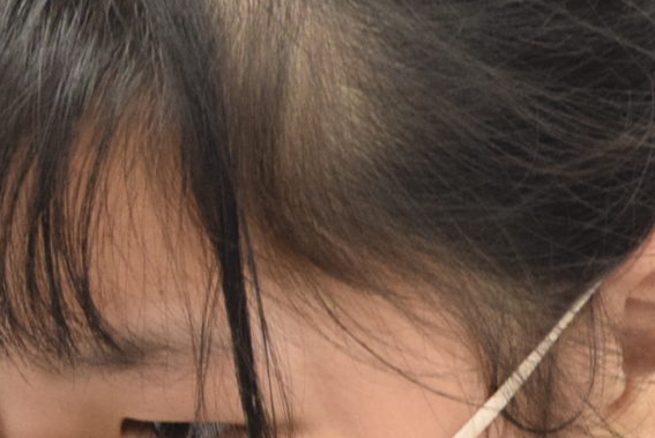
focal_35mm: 846
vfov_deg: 1.6
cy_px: 530
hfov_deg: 2.4
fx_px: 15409
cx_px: -325
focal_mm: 125
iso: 1600
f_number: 6.3
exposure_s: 1/60
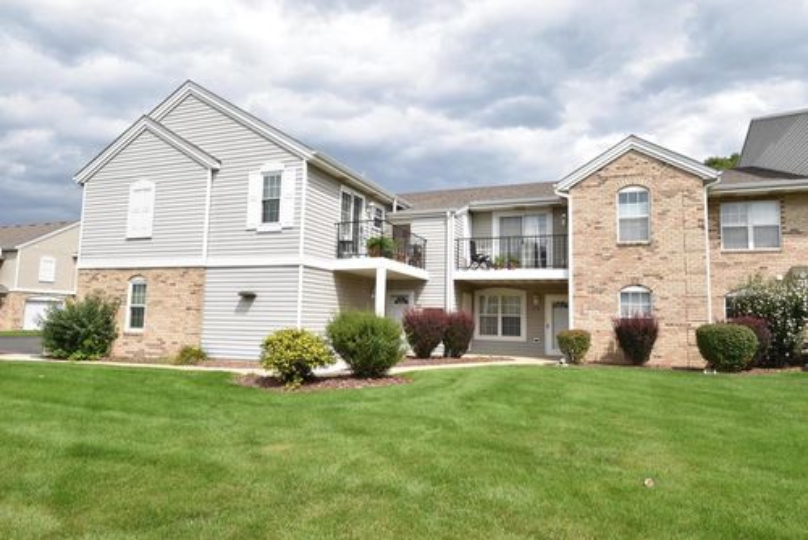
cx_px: 404
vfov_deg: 56.2
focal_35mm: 22
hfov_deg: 77.3
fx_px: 505
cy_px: 270
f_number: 13
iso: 800
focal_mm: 15
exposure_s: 1/640
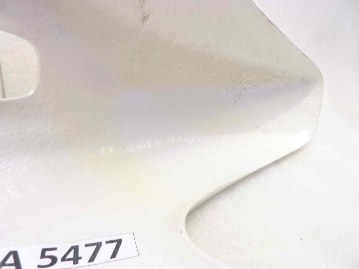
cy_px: 134
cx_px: 180
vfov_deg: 54.9
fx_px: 259
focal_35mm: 25
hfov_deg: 69.4
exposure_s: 1/10
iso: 80
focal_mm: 4.1
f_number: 3.3
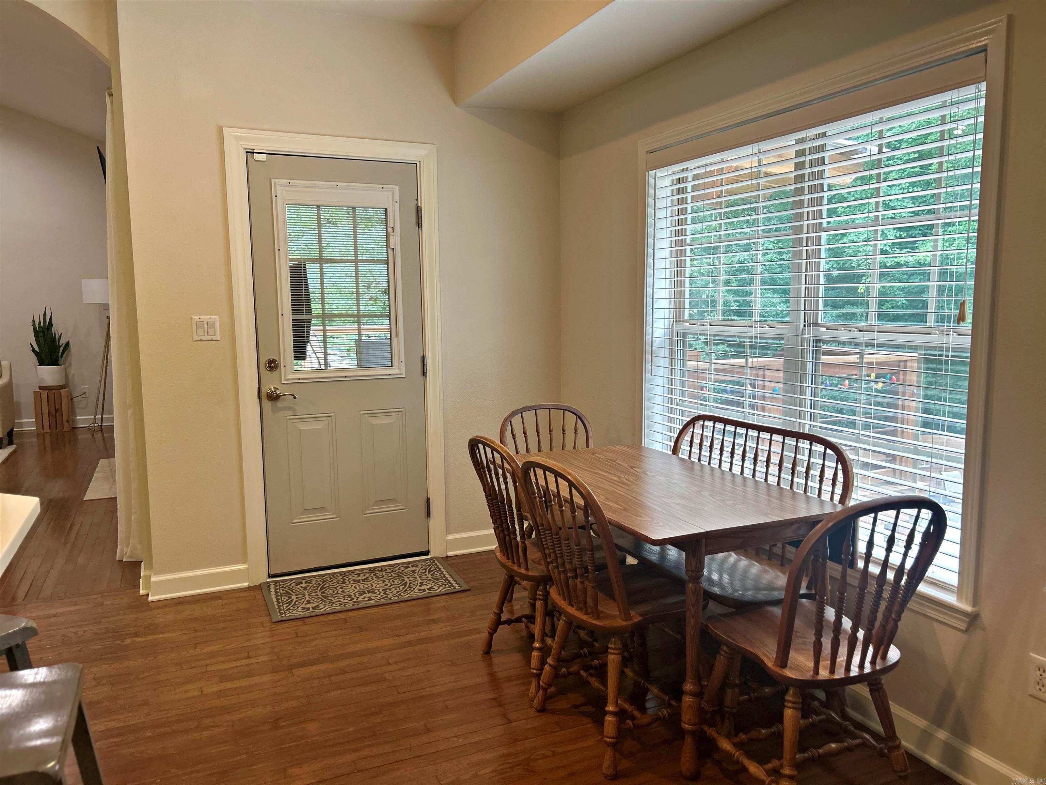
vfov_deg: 53.1
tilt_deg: -7.1
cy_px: 392
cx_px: 523
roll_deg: -0.4
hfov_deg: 67.3
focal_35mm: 26
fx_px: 786
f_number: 1.5
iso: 125
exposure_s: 1/120
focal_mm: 5.7
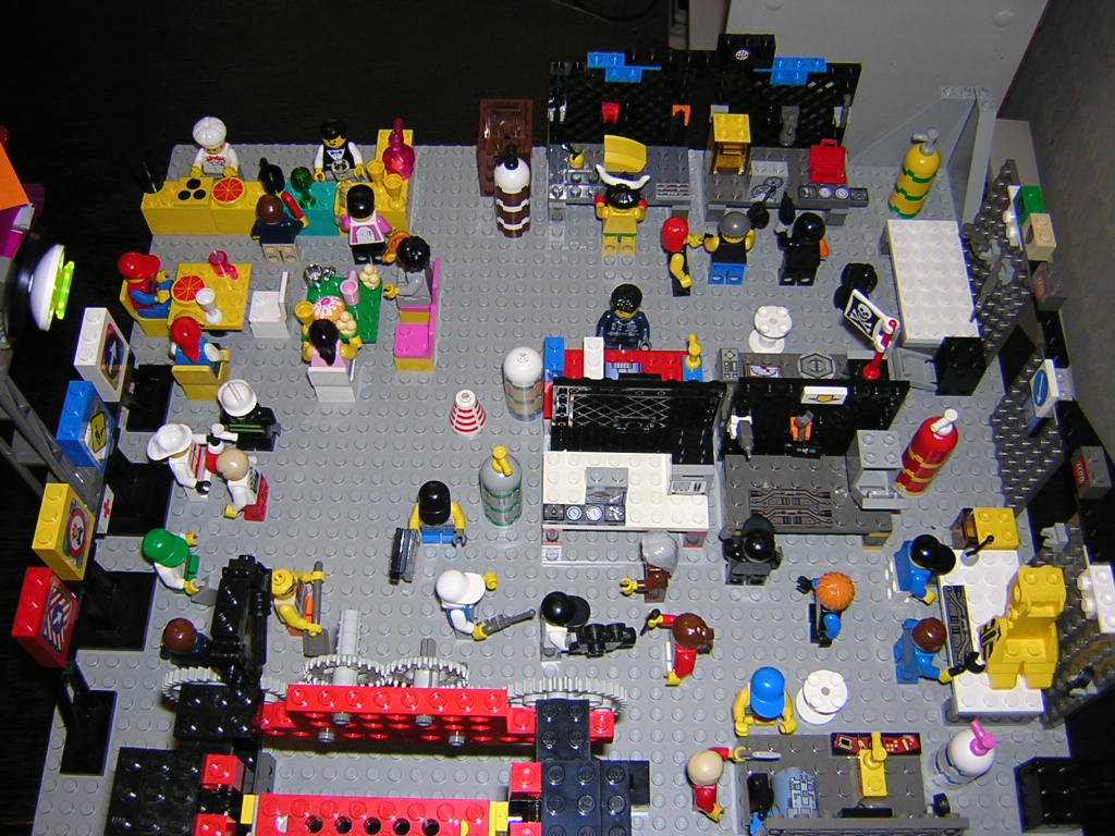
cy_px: 418
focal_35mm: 36
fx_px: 1160
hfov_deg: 51.4
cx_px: 558
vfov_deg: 39.7
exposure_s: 1/60.1
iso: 100
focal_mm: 4.7
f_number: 2.6
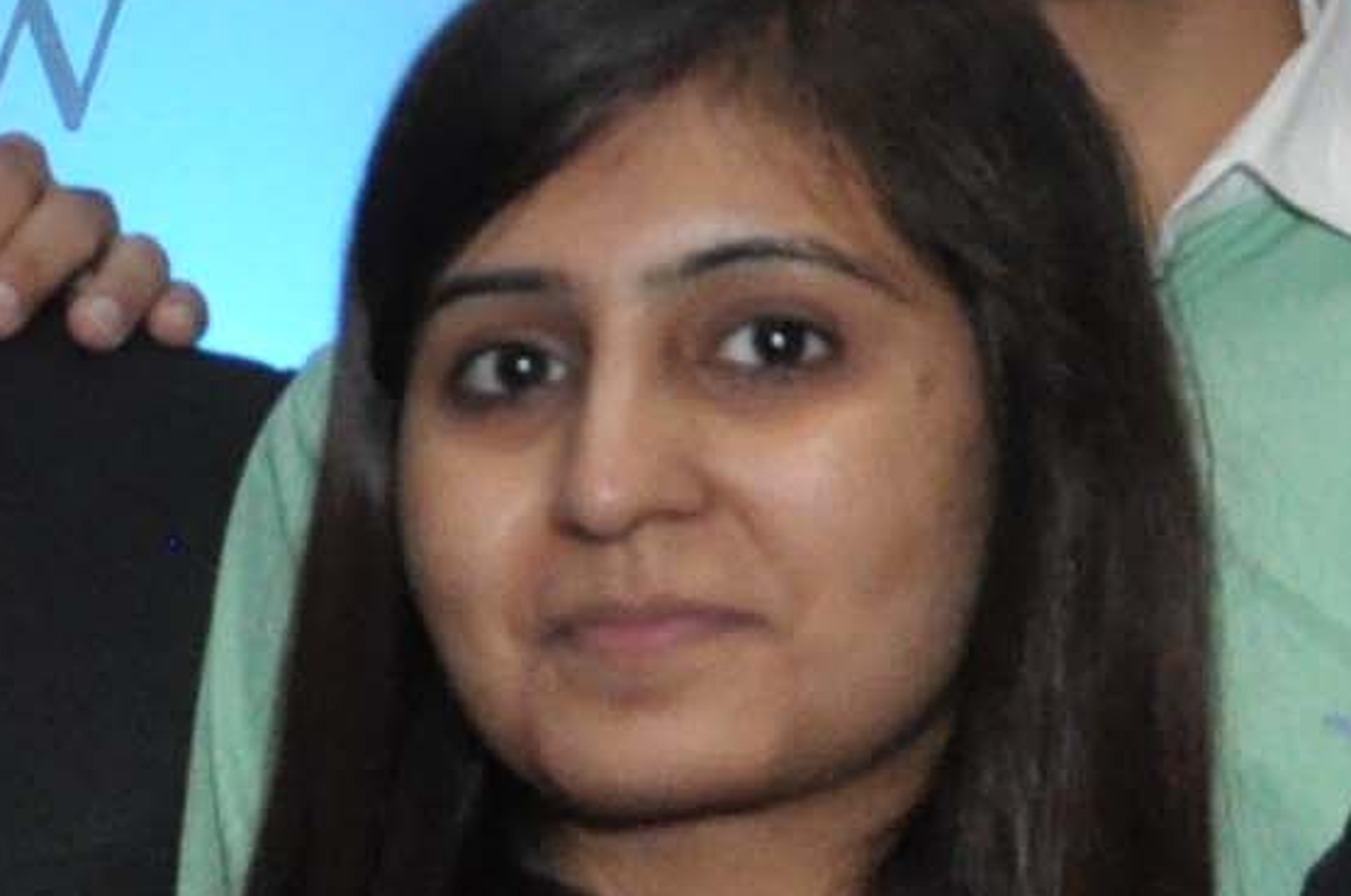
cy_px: 1529
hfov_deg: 6.9
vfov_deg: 4.7
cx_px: -1193
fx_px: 10859
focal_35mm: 290
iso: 1250
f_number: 4
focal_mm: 25
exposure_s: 1/125
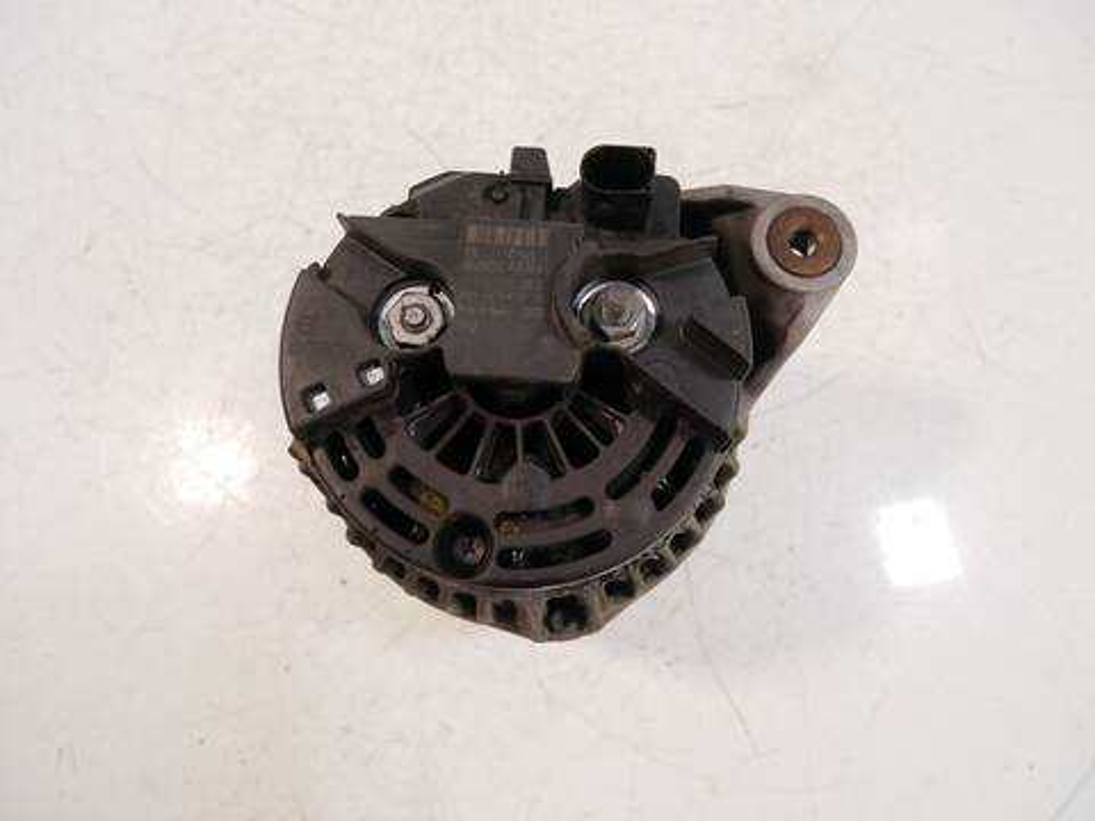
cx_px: 548
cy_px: 410
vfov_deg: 56.8
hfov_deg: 71.6
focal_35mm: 24
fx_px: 759
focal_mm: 12
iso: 1000
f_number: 3.5
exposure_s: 1/125
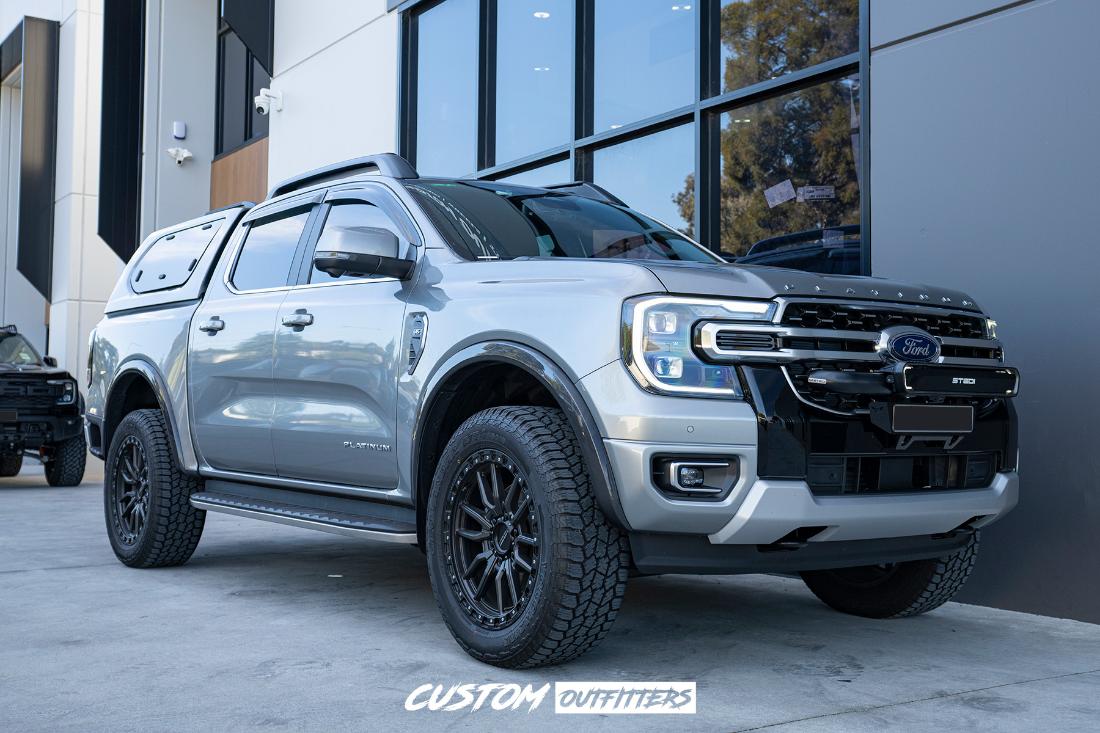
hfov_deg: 57.2
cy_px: 366
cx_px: 550
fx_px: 1008
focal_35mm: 33
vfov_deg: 40.0
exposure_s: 1/160
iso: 200
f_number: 4
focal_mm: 33
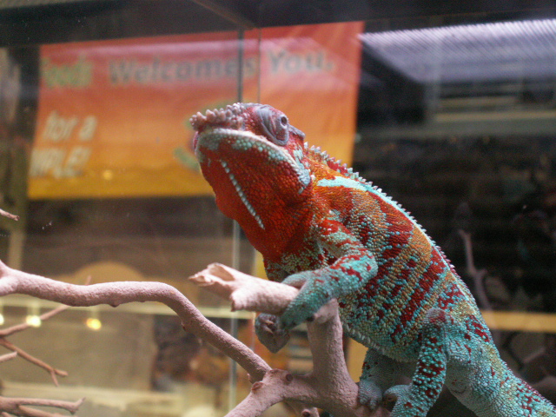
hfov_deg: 31.2
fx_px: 996
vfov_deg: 23.7
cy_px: 208
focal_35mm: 62
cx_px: 278
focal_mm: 10.28
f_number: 3.2
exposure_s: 1/30
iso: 160
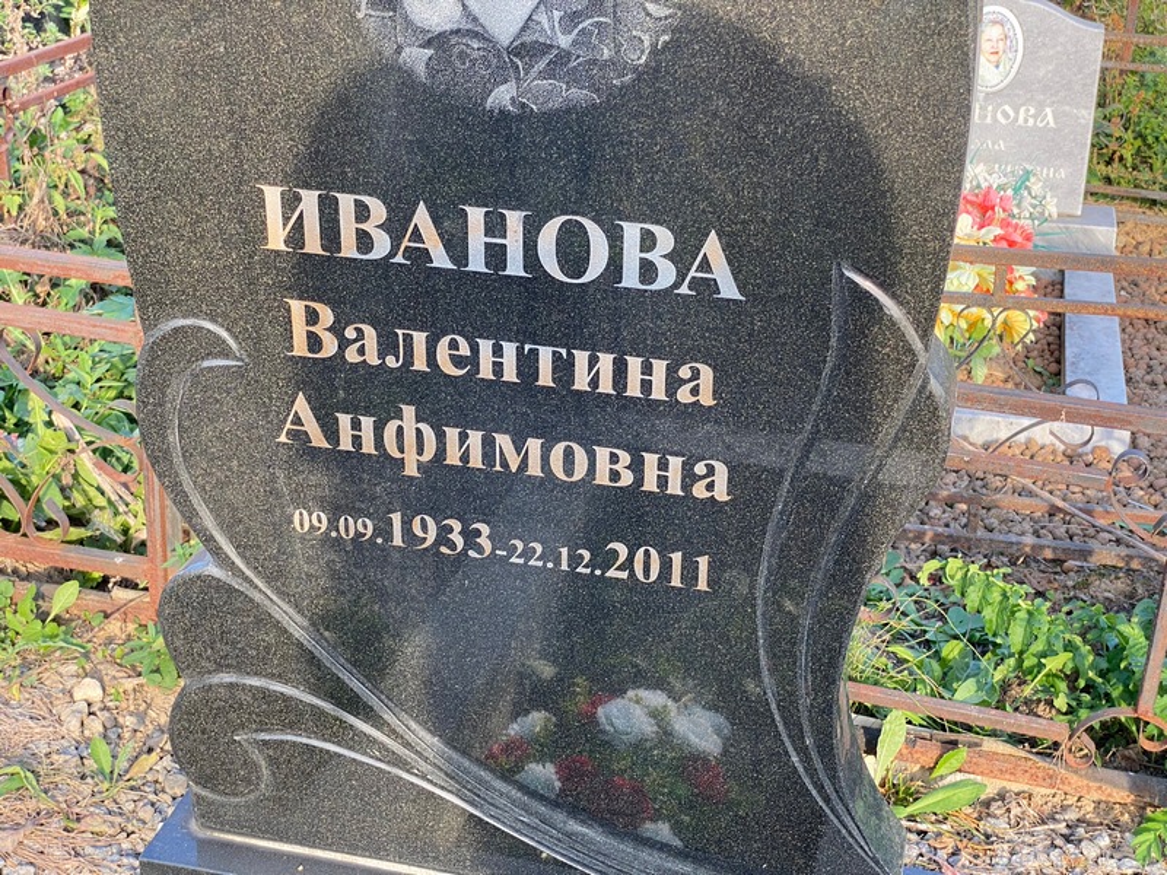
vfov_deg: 28.0
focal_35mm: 52
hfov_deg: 36.8
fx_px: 1753
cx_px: 584
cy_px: 438
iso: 20
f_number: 2
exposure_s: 1/129
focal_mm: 6
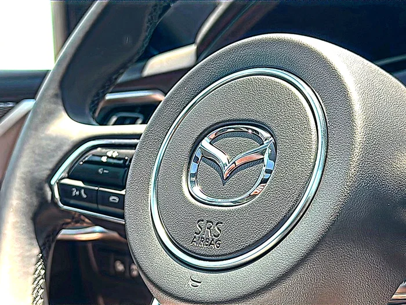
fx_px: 540
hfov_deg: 41.2
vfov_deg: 31.5
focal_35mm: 46
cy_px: 152
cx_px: 203
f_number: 1.78
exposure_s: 1/409
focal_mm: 6.86
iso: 80
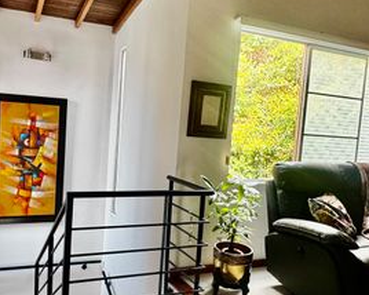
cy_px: 156
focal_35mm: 34
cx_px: 149
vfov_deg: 43.3
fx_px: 371
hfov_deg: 52.6
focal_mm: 2.22
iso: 80
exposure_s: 1/99
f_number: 2.2
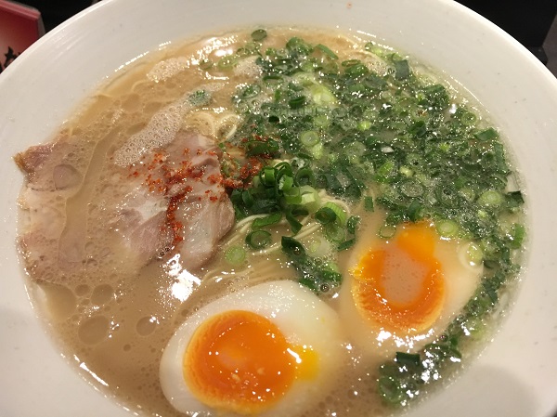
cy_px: 208
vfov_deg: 48.2
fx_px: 466
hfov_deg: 61.7
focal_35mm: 29
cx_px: 278
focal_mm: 4.15
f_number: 2.2
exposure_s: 1/30
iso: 125
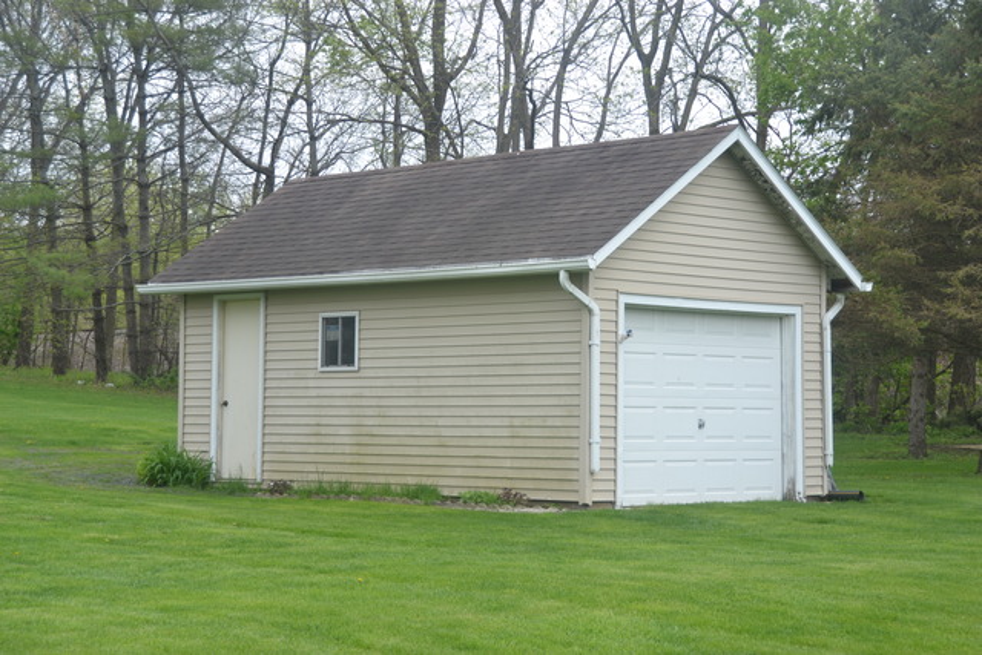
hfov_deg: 28.1
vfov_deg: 18.9
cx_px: 491
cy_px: 328
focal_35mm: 72
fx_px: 1964
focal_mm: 48
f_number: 6.3
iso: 100
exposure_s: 1/160
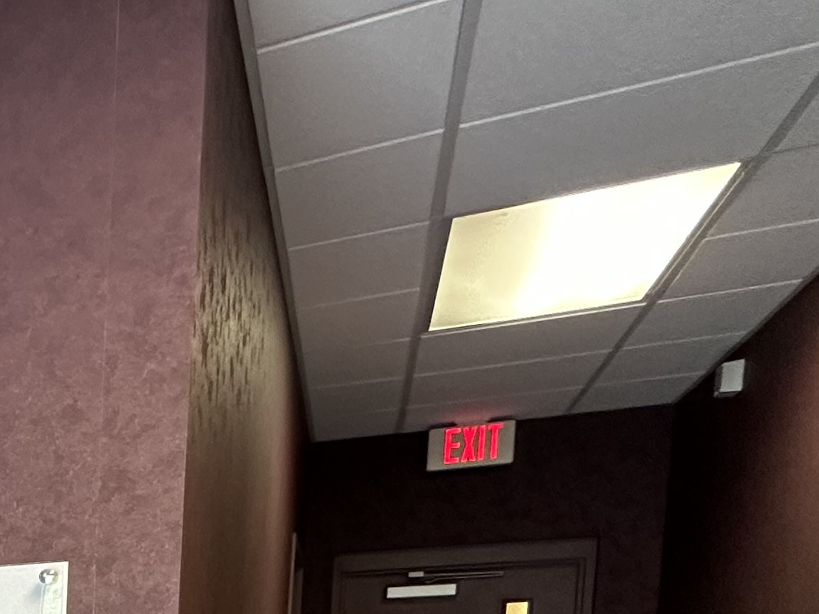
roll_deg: +0.4
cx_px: -454
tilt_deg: -5.3
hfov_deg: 26.3
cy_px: 824
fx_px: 1159
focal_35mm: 49
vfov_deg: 25.1
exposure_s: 1/59
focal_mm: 2.22
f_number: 2.2
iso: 200
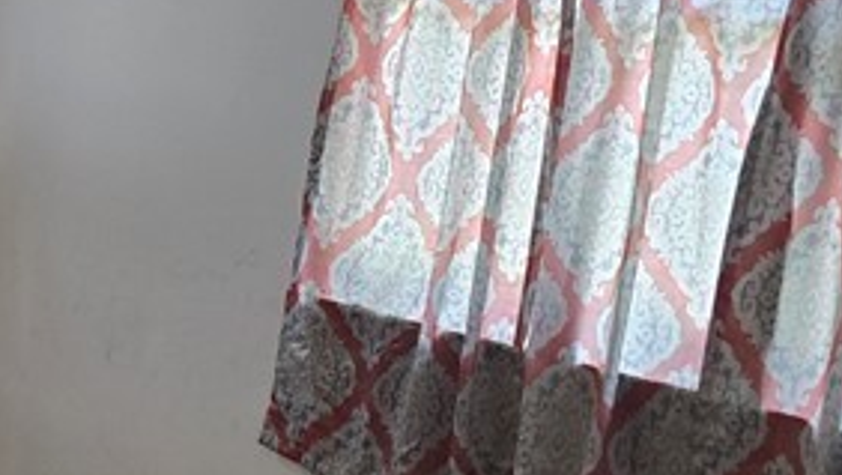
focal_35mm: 91
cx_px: -391
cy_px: 54
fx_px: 2033
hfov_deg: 20.3
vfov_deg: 13.2
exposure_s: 1/120
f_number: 1.7
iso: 250
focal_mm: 6.3
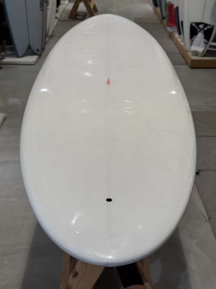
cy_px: 144
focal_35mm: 48
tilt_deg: -26.6
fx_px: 399
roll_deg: -0.9
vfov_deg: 39.7
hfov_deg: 30.3
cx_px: 108
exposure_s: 1/282
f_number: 1.78
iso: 64
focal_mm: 6.76
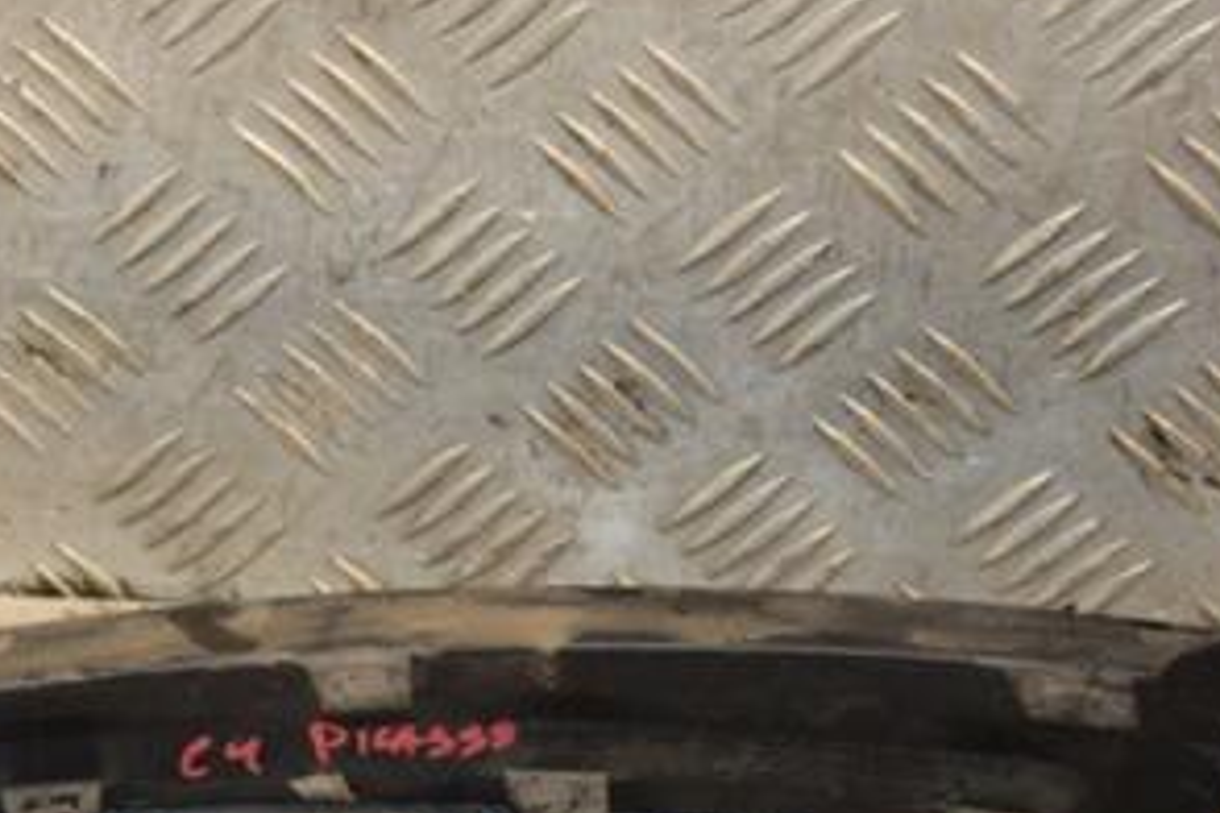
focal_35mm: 147
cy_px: 709
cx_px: 199
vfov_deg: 9.3
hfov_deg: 13.9
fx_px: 4981
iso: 800
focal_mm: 48
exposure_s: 1/200
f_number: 4.8
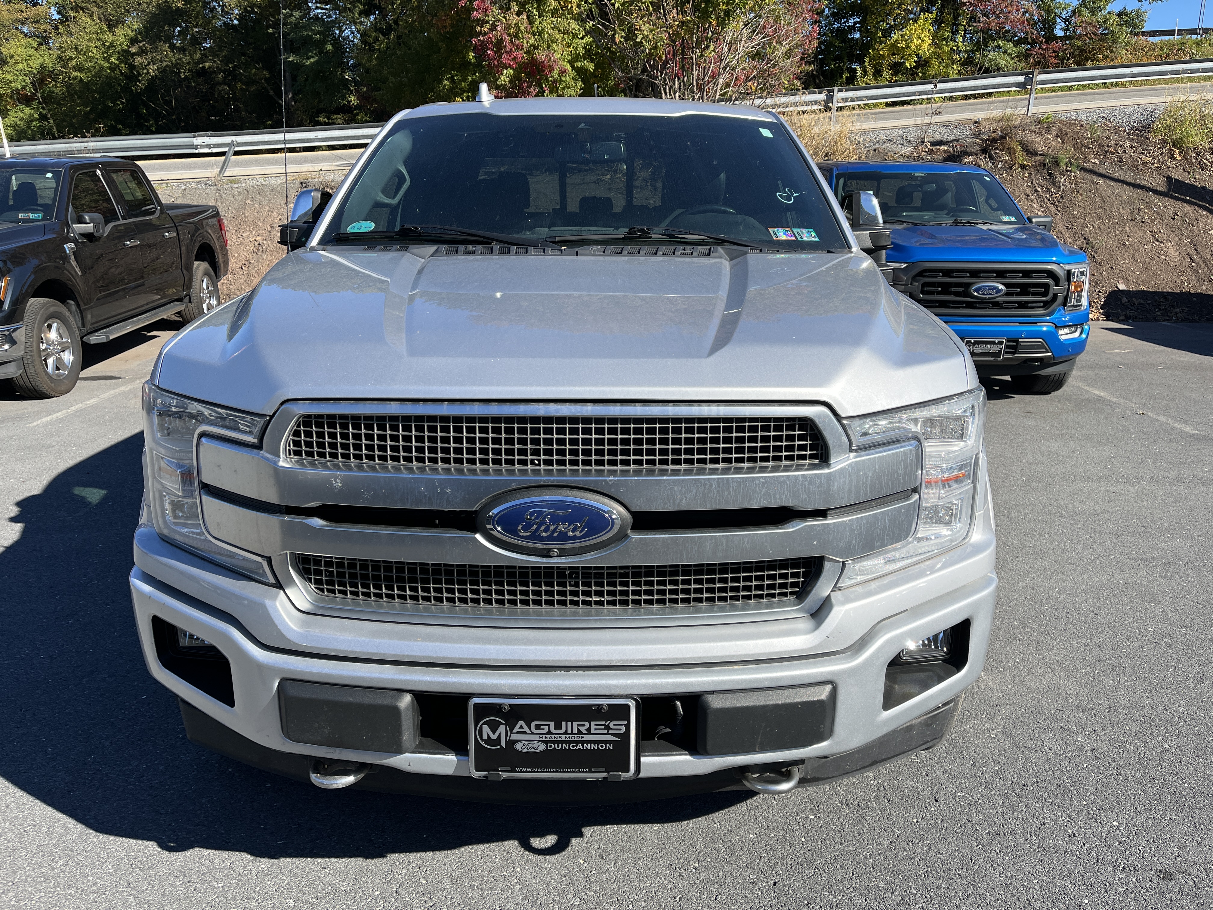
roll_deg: +0.7
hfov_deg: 67.3
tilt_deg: -17.3
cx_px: 606
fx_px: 911
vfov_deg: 53.1
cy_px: 455
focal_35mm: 26
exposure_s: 1/2222
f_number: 1.6
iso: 50
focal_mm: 5.1
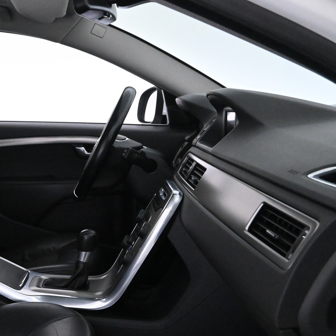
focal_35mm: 48
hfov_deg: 31.4
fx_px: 527
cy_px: 251
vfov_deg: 34.6
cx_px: -34
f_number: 4.5
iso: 6400
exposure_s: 1/100
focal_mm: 16
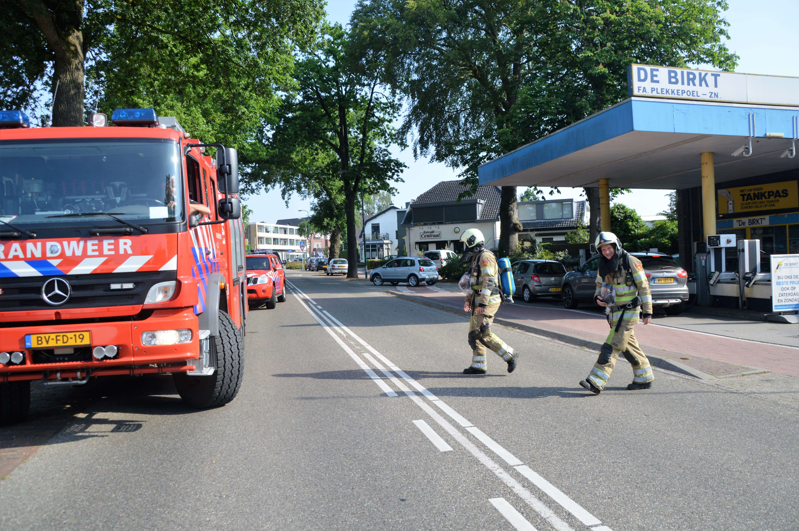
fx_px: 599
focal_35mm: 27
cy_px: 266
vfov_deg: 47.8
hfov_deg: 67.4
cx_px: 400
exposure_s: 1/200
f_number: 7.1
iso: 100
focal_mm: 18
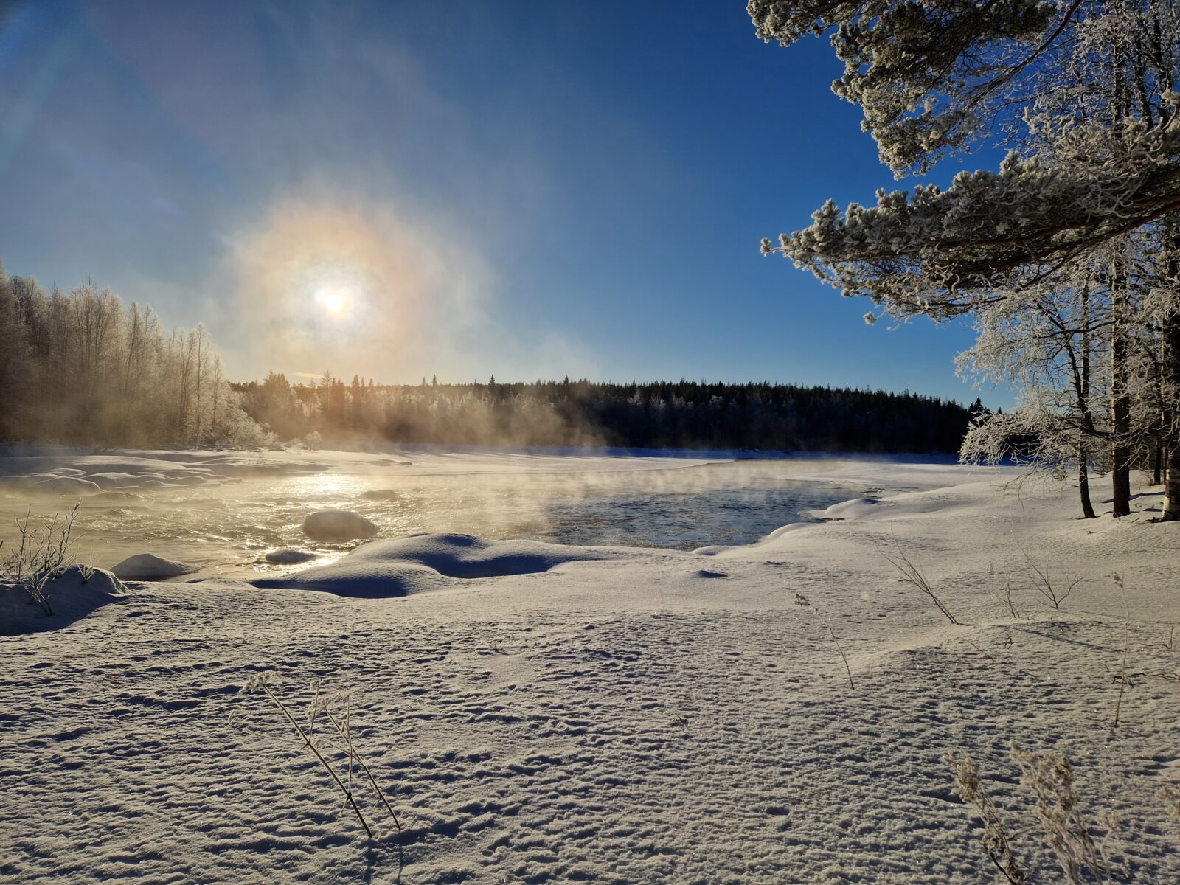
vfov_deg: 58.9
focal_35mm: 23
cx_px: 590
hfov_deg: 73.9
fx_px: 784
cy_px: 442
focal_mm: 5.4
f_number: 1.8
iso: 50
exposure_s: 1/6848
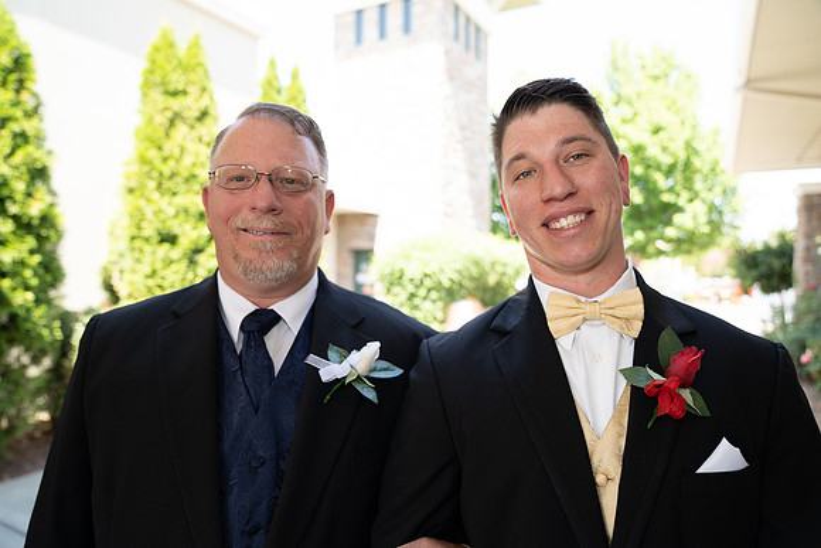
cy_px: 274
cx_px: 410
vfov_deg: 53.2
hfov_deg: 73.7
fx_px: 547
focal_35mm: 24
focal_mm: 24
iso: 160
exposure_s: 1/200
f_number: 2.8
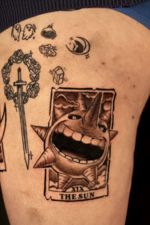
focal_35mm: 63
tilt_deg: -1.1
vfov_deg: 31.9
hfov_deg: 21.6
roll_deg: +0.9
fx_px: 394
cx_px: 85
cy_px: 124
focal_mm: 6.76
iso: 500
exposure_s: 1/40
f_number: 1.78
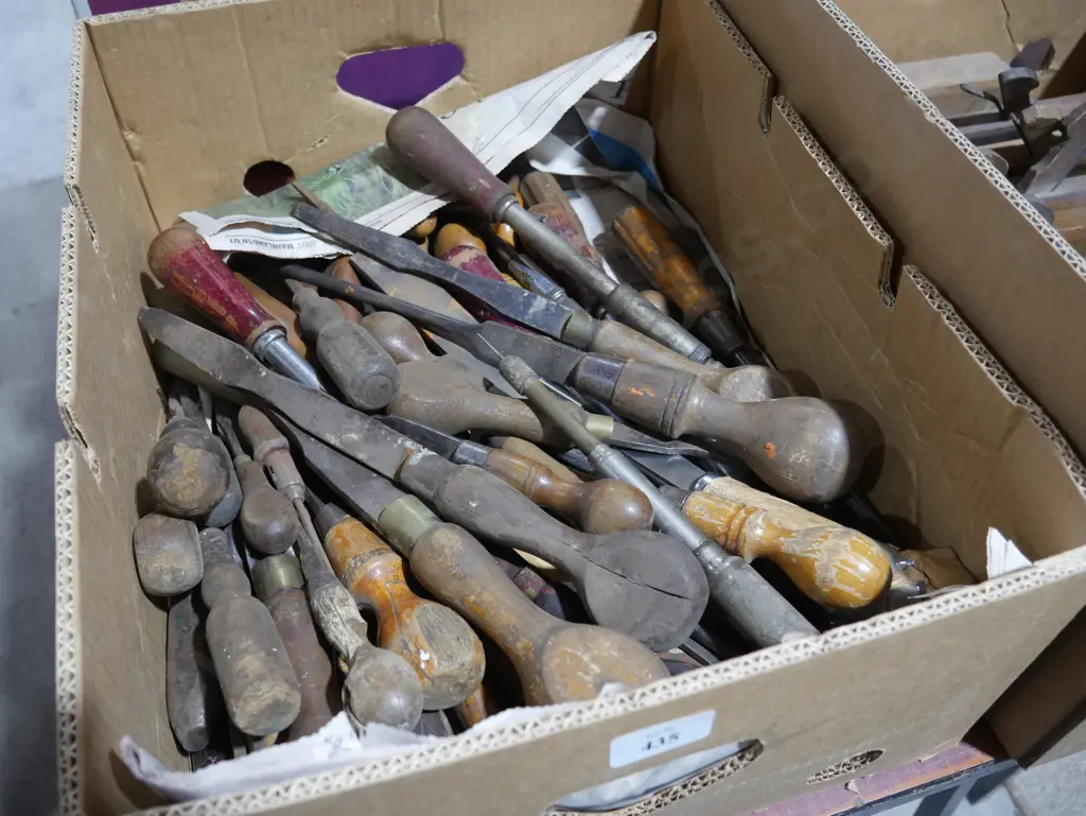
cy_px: 408
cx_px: 543
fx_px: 942
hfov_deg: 59.9
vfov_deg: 46.8
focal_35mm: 30
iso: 640
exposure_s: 1/60
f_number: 3.6
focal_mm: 15
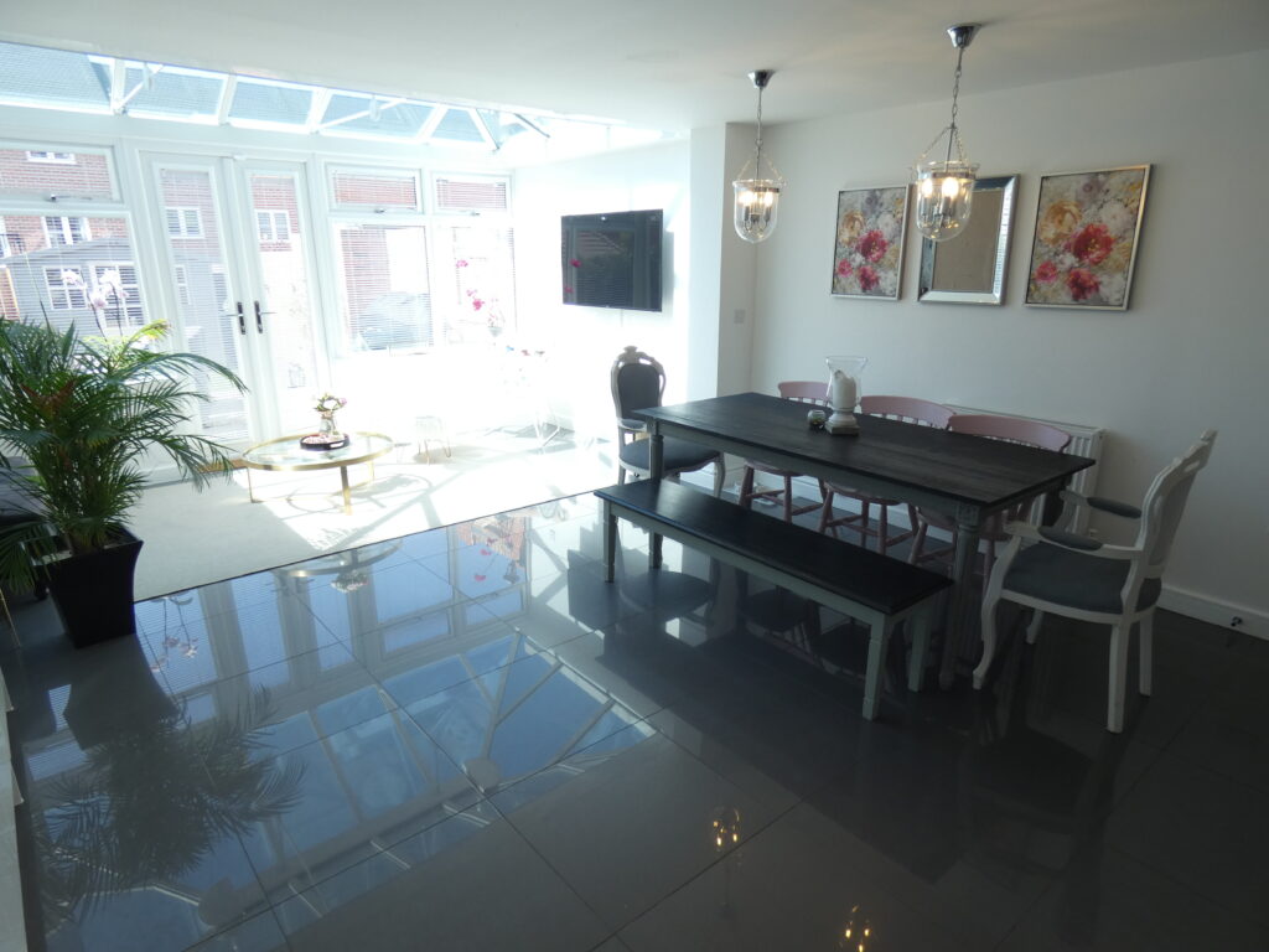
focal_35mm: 20
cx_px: 634
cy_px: 476
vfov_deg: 66.0
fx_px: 733
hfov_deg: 81.7
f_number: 2.8
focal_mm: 3.6
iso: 80
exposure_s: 1/160
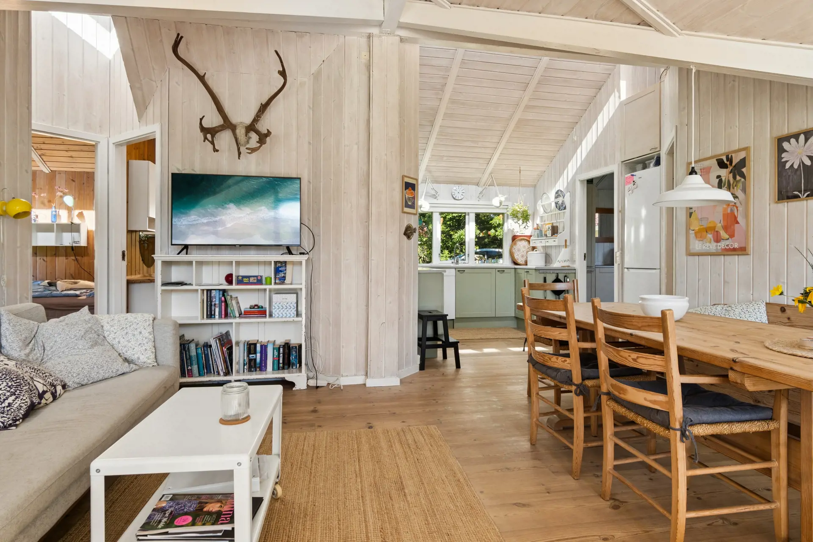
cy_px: 271
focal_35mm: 20
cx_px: 406
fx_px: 440
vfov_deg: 63.2
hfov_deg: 85.4
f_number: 8
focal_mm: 13
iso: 200
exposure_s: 1/25
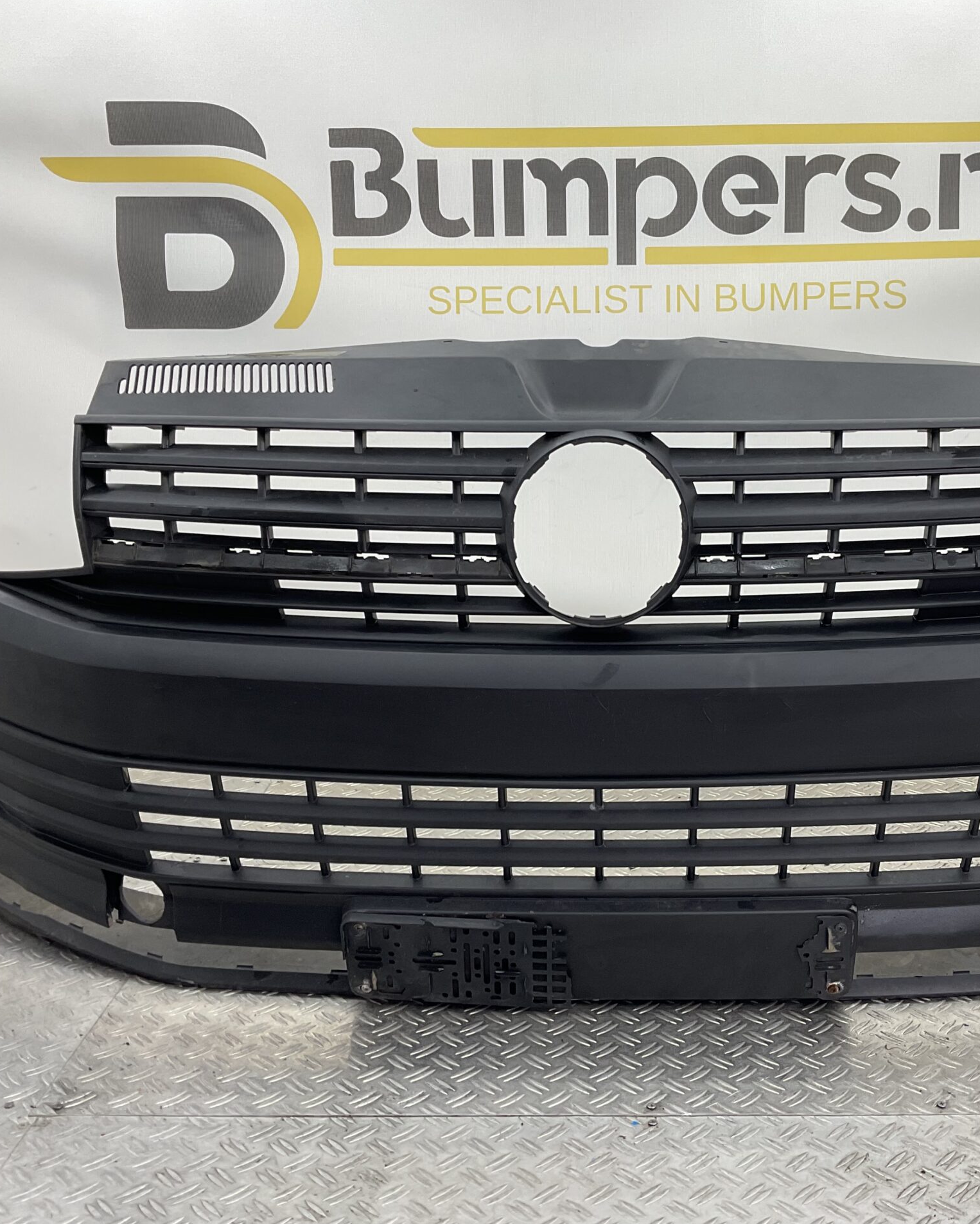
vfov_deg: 47.9
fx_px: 1377
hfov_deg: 38.9
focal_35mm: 38
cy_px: 613
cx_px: 609
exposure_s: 1/100
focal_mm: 3
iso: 25
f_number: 1.8
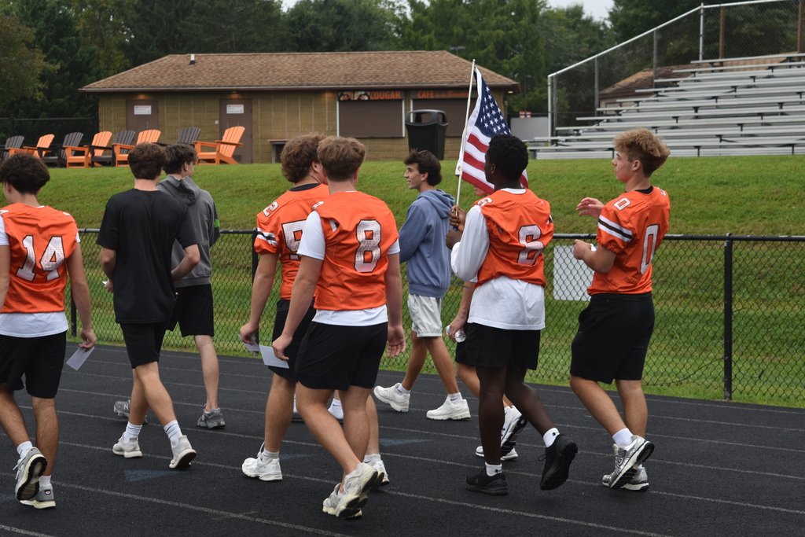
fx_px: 1845
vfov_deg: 16.6
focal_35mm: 82
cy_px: 268
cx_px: 402
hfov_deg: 24.6
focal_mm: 55
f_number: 5.6
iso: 200
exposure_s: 1/320
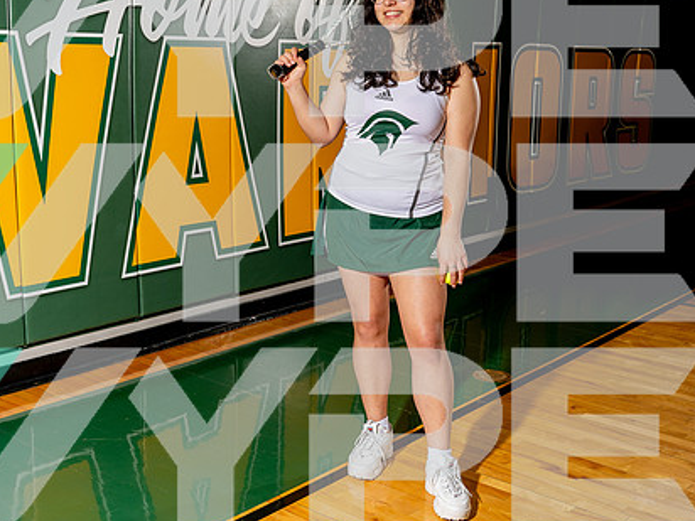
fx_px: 924
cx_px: 282
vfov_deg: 31.5
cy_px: 234
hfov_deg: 41.1
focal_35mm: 46
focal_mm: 34
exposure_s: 1/250
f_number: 6.3
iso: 100
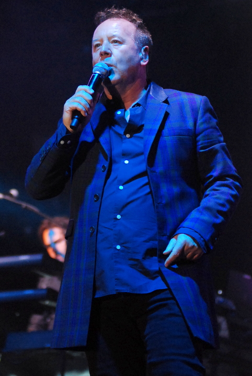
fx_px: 1256
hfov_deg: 11.5
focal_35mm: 120
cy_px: 188
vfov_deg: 17.0
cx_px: 126
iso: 1600
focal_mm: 80
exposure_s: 1/500
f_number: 2.8
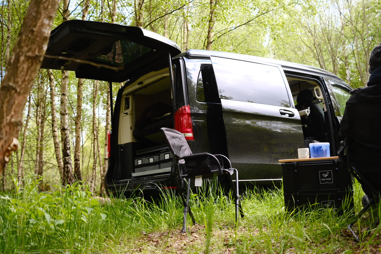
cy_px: 127
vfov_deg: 32.6
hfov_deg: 47.4
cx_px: 190
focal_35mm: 41
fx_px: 434
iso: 320
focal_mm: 27
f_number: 3.2
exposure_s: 1/220
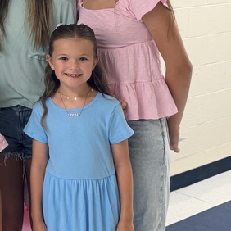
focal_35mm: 77
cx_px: -31
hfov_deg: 21.2
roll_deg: +1.5
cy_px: 48
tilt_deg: -7.9
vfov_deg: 22.2
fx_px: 581
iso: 320
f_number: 1.78
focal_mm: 6.76
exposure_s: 1/60
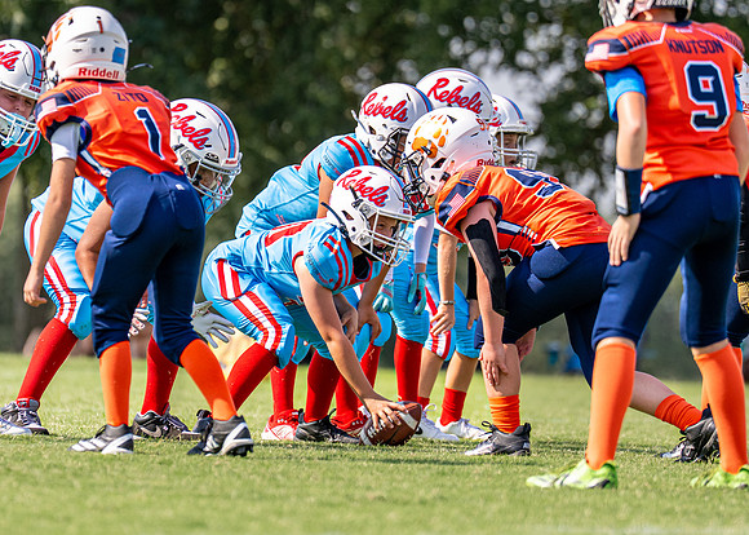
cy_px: 279
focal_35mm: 448
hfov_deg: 4.5
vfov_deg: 3.2
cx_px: 331
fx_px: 9520
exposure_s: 1/2000
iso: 125
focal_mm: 200
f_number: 2.8
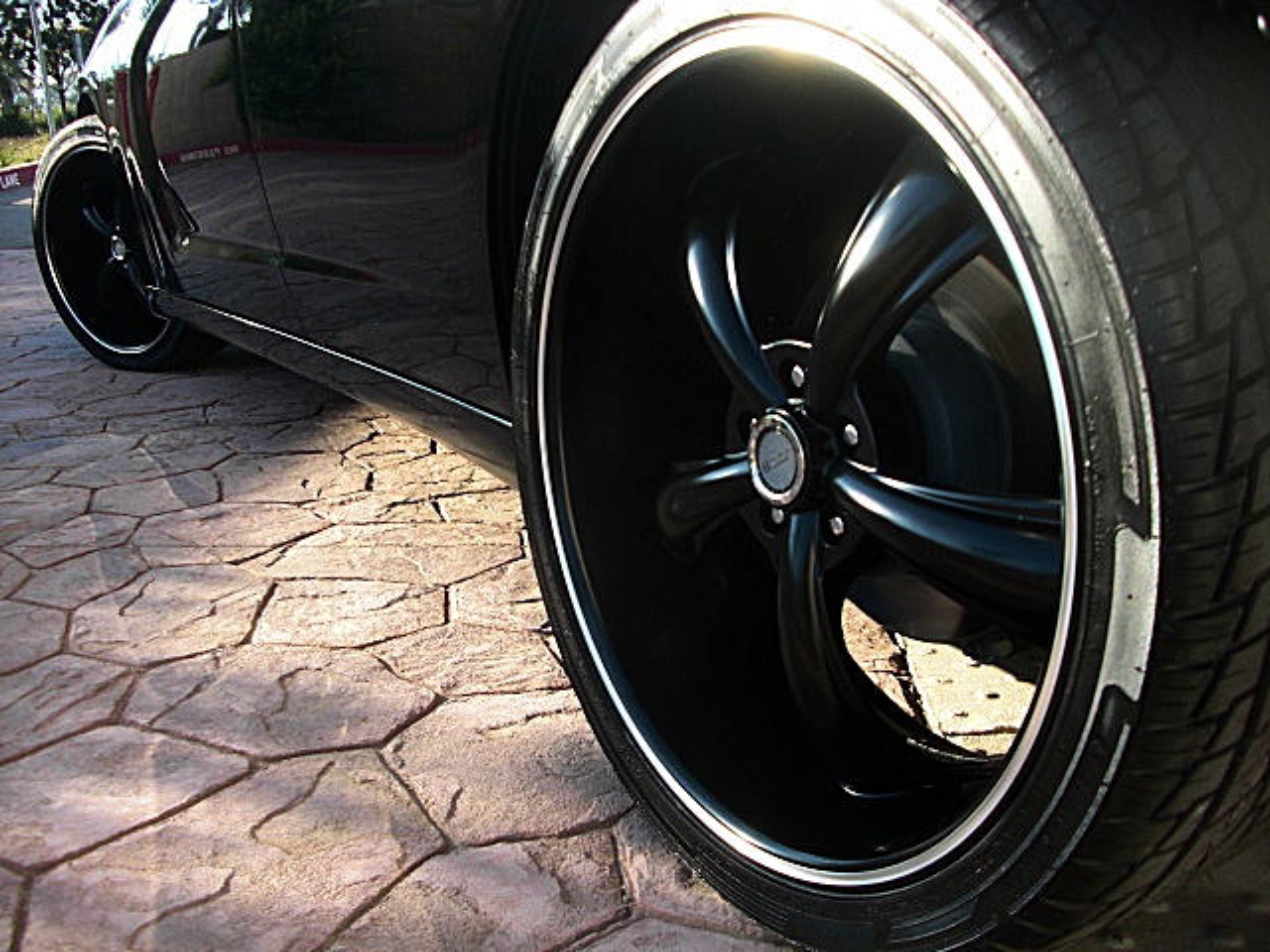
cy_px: 476
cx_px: 635
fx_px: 1321
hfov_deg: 51.4
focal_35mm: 36
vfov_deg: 39.7
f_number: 2.8
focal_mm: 6.3
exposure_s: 1/160
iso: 50
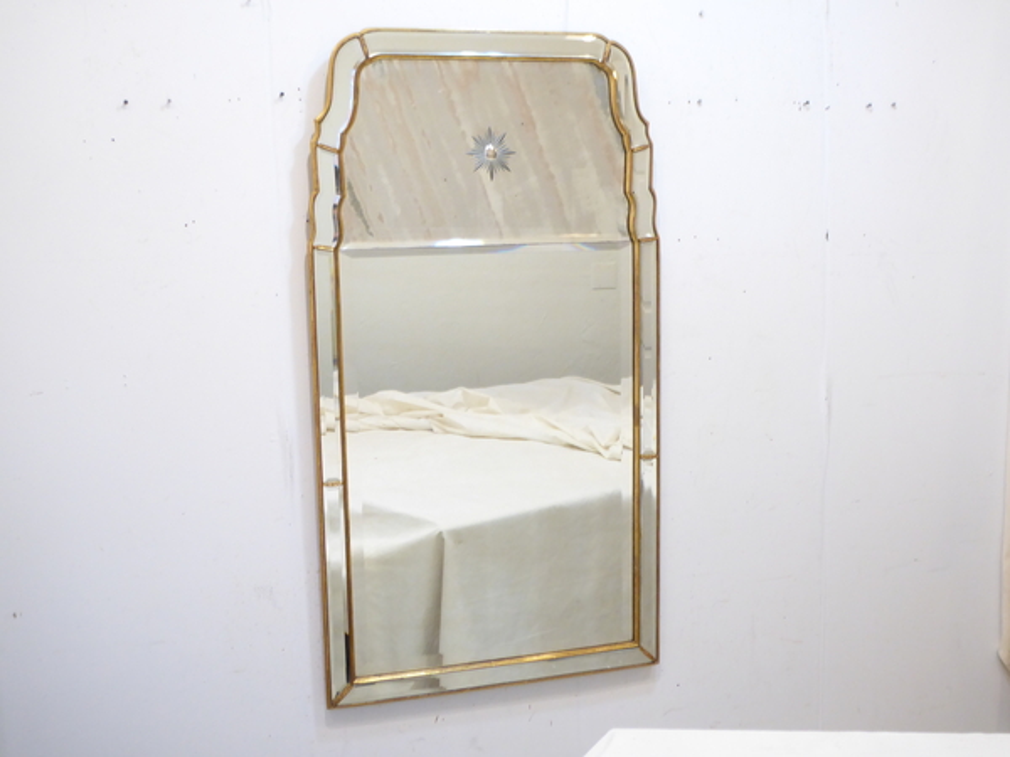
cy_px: 378
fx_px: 1342
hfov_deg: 41.2
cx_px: 505
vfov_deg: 31.5
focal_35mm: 46
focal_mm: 7.8
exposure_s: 1/15
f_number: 3.9
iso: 400
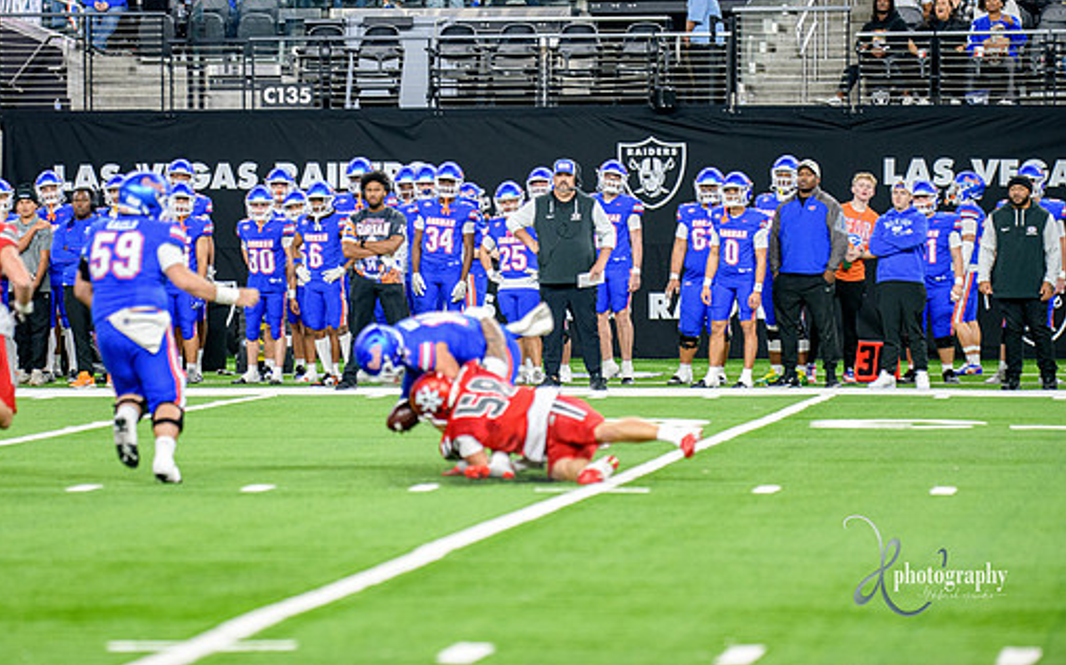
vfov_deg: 5.8
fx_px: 6592
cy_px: 263
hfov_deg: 9.2
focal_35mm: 227
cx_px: 460
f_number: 2.8
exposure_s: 1/400
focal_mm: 195
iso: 1250
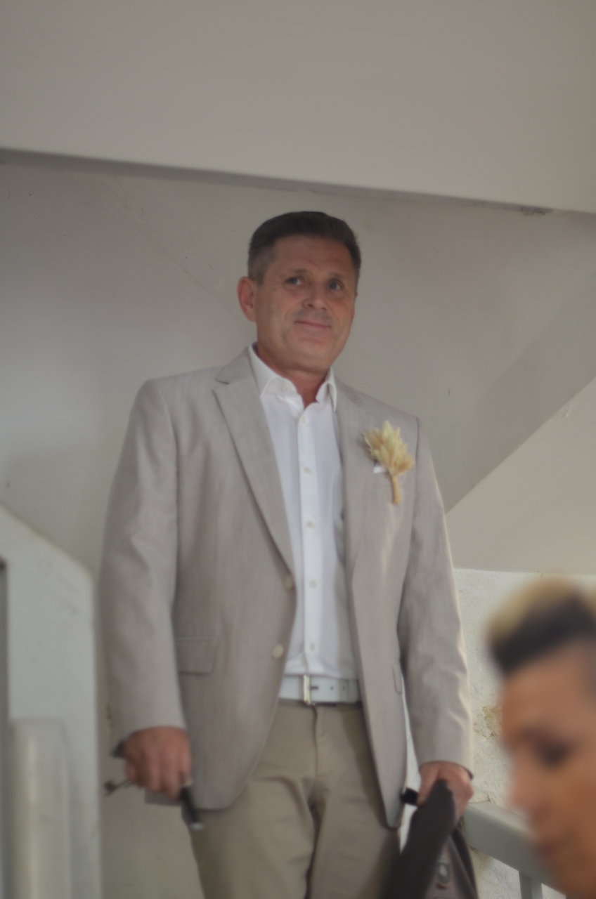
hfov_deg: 18.1
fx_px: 1870
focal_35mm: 75
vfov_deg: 27.0
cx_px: 298
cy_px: 450
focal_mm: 50
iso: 200
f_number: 1.6
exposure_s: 1/30
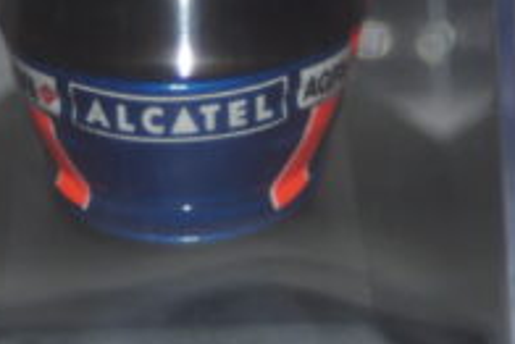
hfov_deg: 6.7
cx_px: 242
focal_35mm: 306
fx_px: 4381
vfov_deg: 4.5
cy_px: 219
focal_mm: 80
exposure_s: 1/60
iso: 200
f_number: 5.6
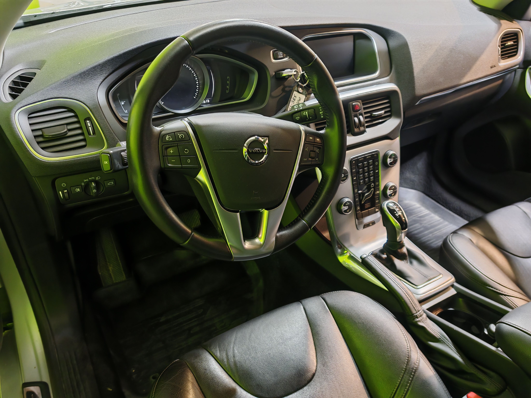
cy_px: 199
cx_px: 266
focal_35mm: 27
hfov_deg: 65.3
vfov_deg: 51.4
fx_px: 414
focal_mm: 6.83
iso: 125
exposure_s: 1/33
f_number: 1.4
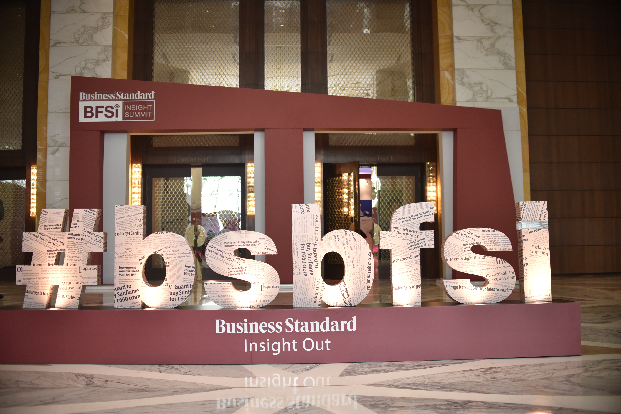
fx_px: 638
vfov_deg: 36.0
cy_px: 210
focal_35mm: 37
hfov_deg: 51.9
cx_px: 304
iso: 1000
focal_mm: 35
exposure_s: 1/250
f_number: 2.5
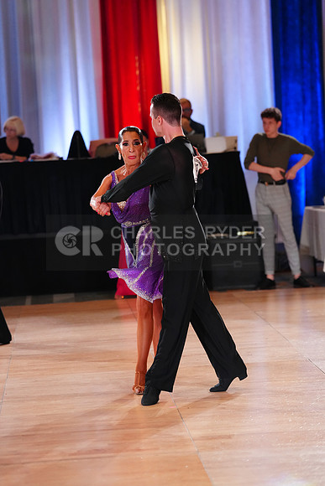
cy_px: 243
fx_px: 1651
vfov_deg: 16.8
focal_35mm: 122
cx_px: 162
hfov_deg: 11.2
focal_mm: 122
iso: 3200
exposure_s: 1/640
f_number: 3.2
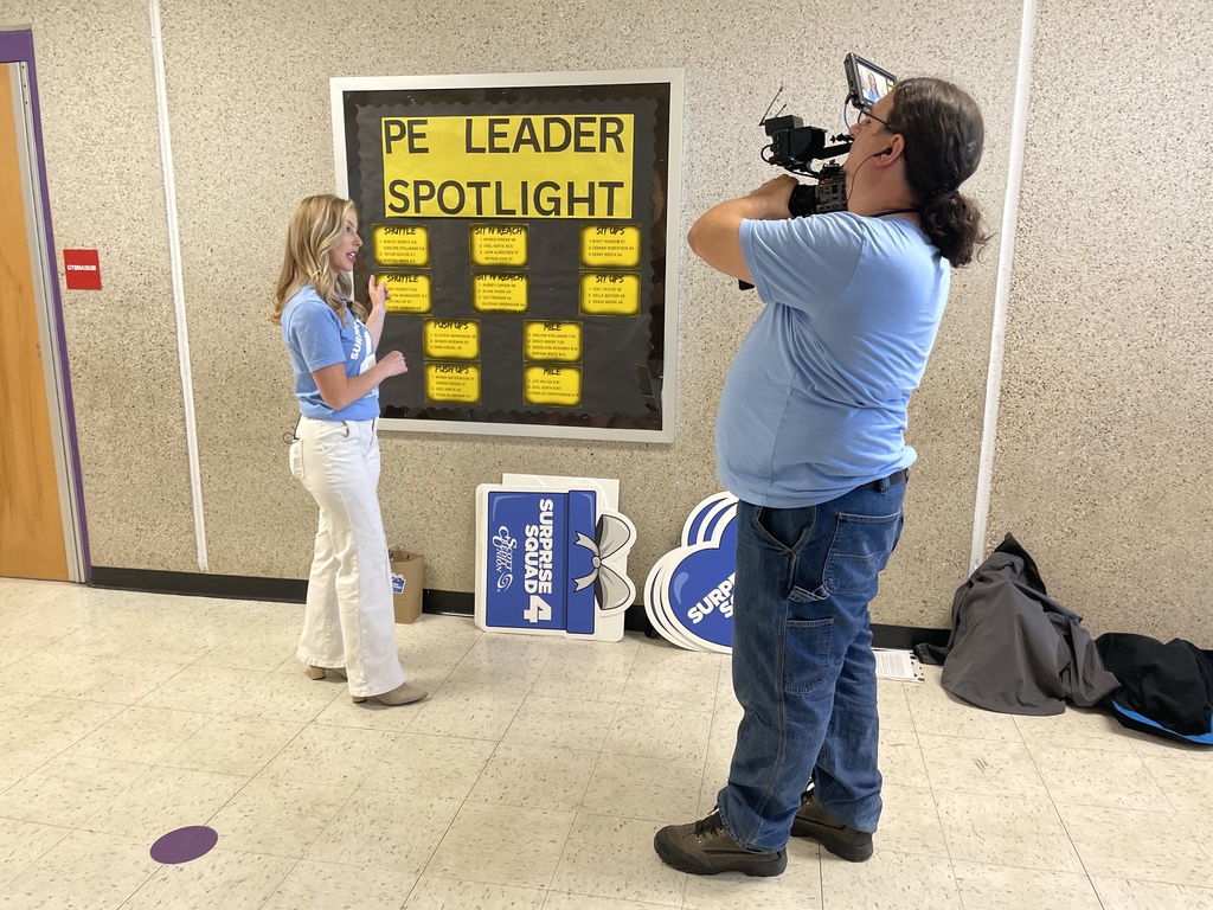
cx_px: 606
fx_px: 911
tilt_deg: -11.5
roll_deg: -2.2
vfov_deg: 53.1
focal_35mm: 26
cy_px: 455
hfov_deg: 67.3
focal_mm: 4.2
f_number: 1.6
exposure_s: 1/60
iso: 160
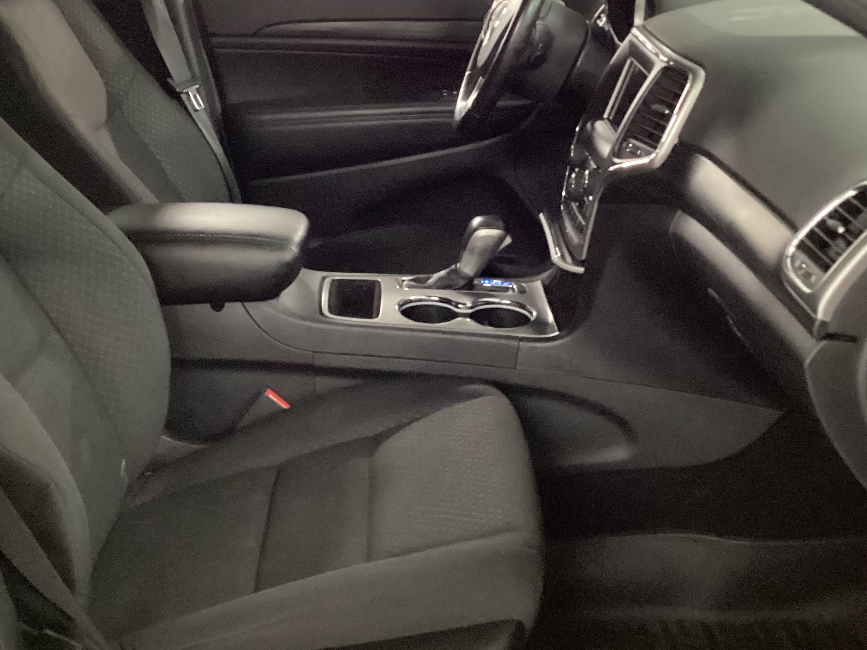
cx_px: 436
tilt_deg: -20.9
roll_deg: +1.5
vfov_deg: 29.0
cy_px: 255
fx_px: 1252
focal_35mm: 50
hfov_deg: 38.2
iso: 640
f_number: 2.4
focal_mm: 3.3
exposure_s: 1/20
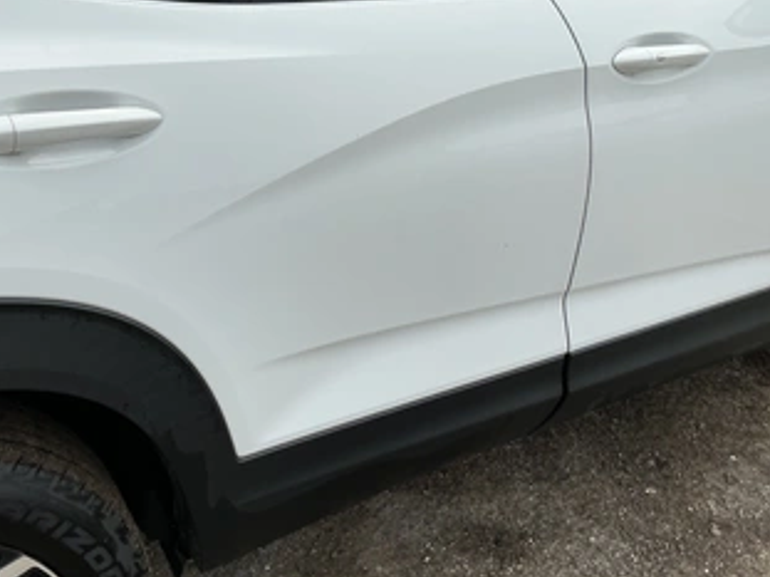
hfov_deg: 50.7
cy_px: 228
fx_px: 800
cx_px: 277
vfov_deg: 39.4
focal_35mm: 36
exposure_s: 1/1730
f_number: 1.8
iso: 25
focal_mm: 3
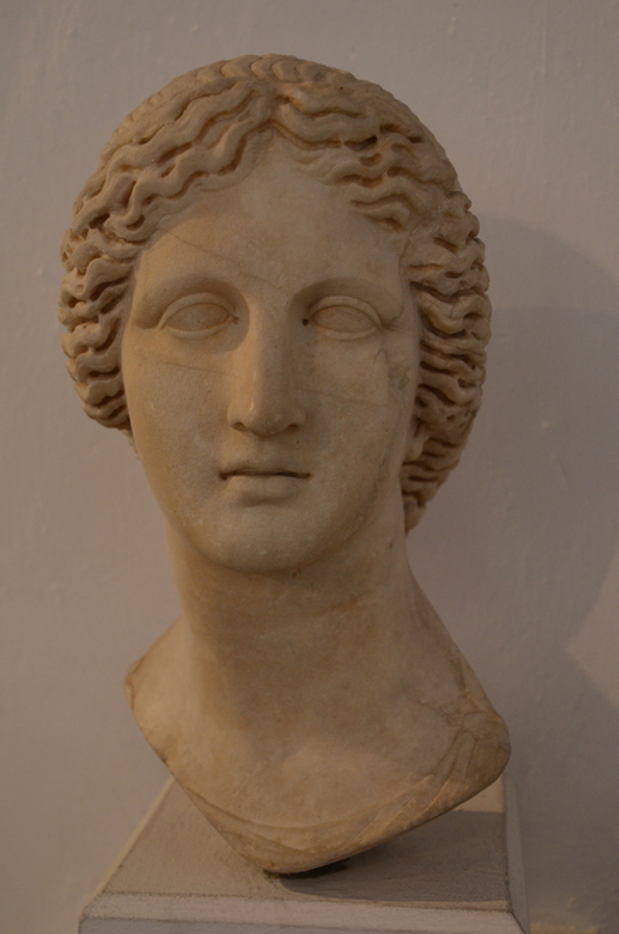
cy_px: 467
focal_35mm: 52
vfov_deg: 37.9
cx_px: 310
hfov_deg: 25.6
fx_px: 1360
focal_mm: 35
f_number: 4.5
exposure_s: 1/25
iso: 1000
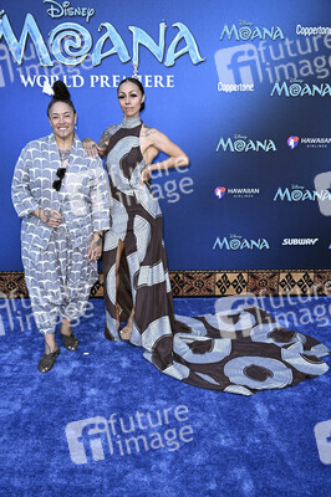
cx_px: 166
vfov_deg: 54.5
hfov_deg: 37.8
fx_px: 484
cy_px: 248
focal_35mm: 35
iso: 800
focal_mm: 35
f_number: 6.3
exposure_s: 1/250
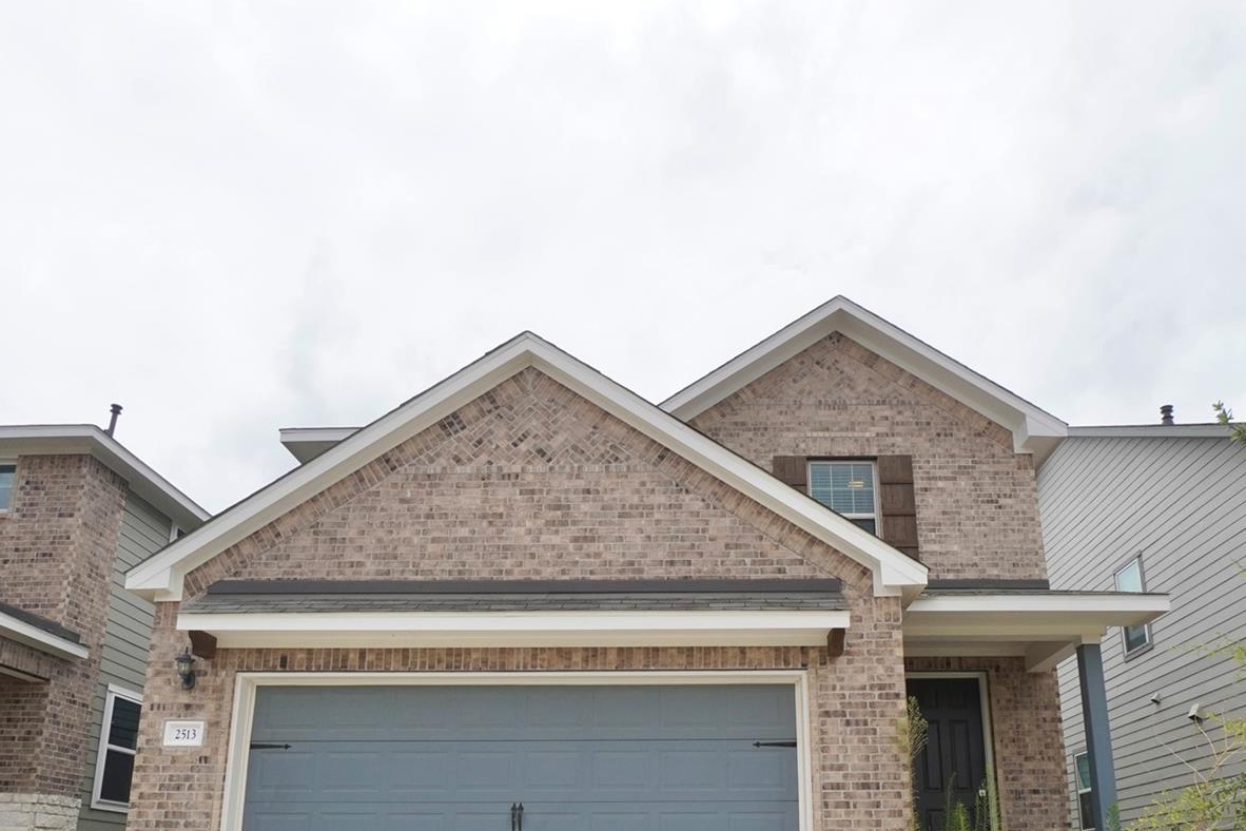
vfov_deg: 47.5
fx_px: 900
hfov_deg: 69.3
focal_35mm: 26
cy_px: 636
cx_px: 676
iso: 250
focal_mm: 10
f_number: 9
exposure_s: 1/500
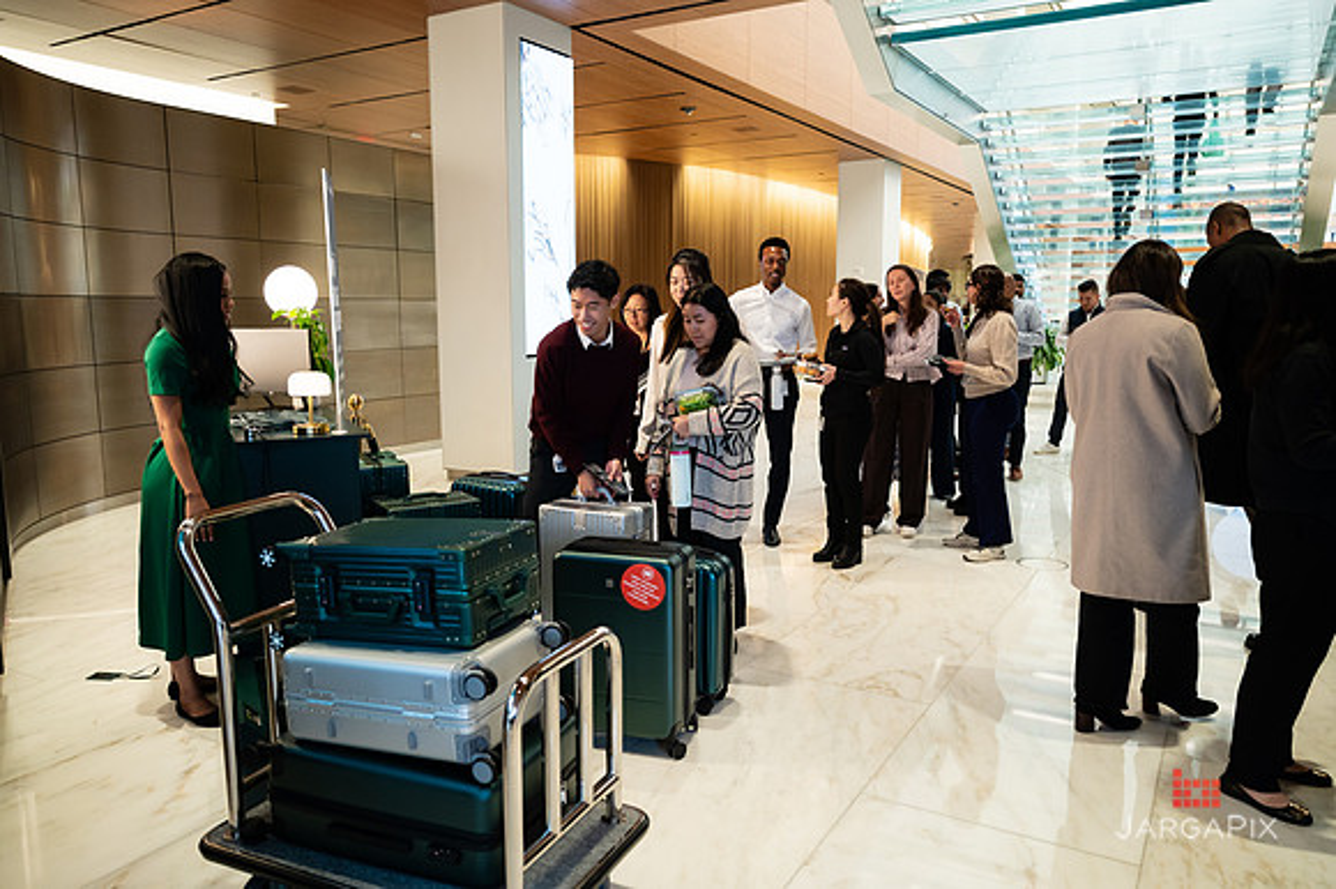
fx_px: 983
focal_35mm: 26
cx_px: 662
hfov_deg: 68.4
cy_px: 440
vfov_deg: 48.7
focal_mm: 26
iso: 1250
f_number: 3.2
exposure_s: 1/200
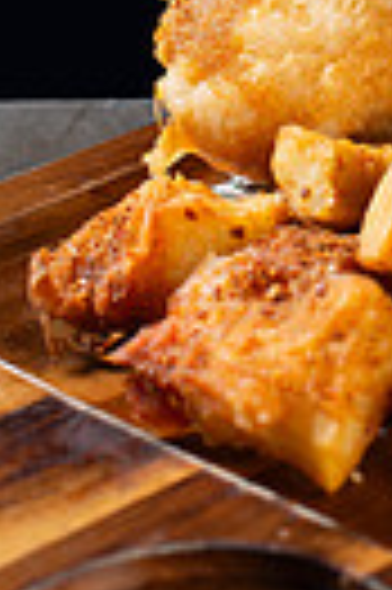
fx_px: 2817
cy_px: -324
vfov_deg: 11.4
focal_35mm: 172
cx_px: 563
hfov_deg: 7.8
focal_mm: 50
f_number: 5.6
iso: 200
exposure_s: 1/200
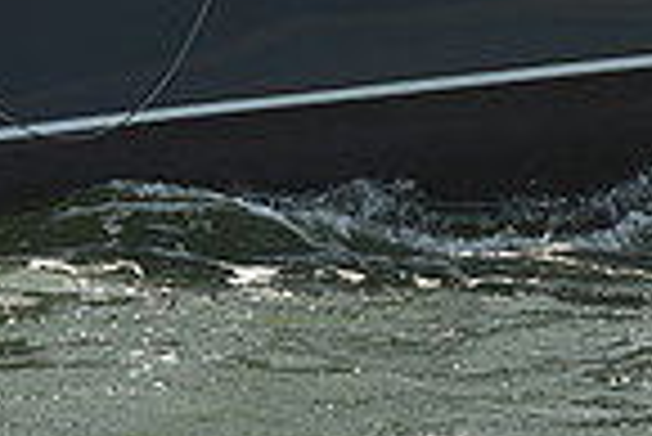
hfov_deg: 7.3
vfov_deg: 4.9
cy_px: -173
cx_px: 562
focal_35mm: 280
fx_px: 5076
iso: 250
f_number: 9
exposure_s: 1/800
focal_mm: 70
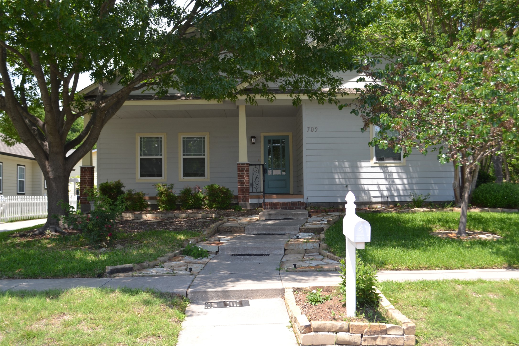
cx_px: 260
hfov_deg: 53.1
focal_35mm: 36
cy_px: 173
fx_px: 519
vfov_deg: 36.9
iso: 100
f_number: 5.6
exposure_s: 1/200
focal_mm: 24
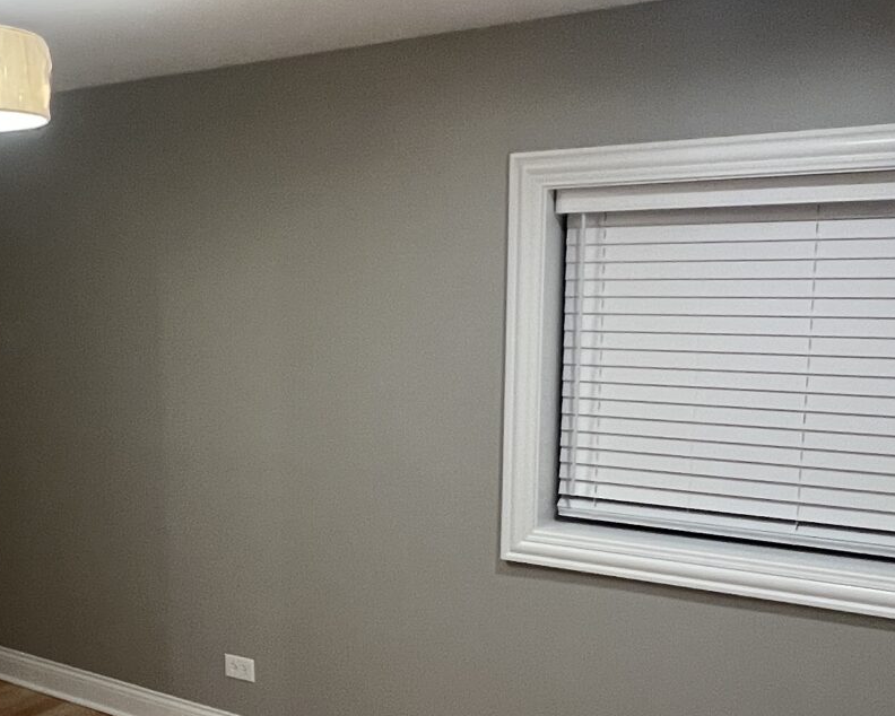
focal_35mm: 41
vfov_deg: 36.1
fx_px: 1086
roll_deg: +1.0
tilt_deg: -12.2
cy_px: 481
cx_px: 236
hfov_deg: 43.5
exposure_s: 1/100
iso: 250
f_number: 1.8
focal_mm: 1.57
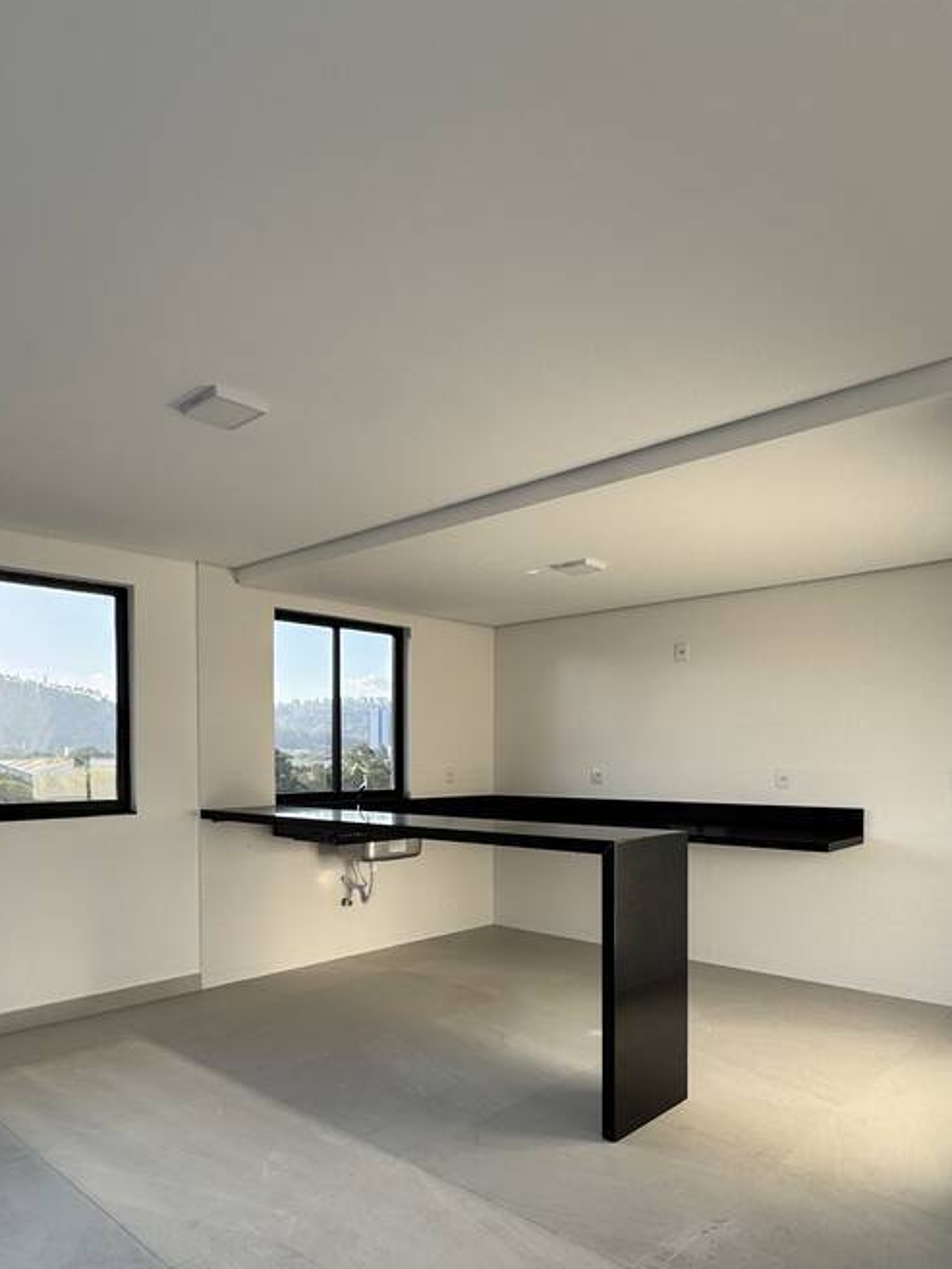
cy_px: 782
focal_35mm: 23
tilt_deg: -1.0
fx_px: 843
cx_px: 359
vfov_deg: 72.8
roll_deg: +0.9
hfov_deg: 58.2
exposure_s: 1/317
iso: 40
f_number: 2.2
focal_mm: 2.22
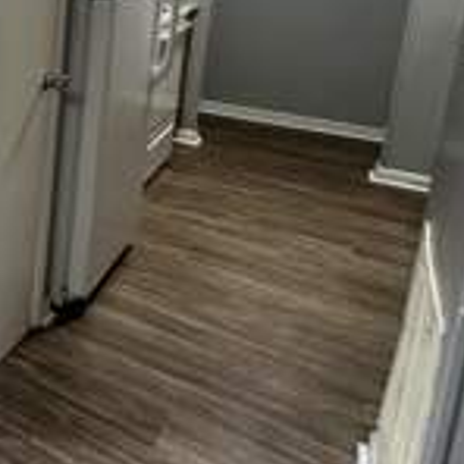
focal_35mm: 40
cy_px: 28
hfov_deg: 26.1
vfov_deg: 38.4
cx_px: -279
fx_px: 607
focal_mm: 2.22
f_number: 2.2
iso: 320
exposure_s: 1/65
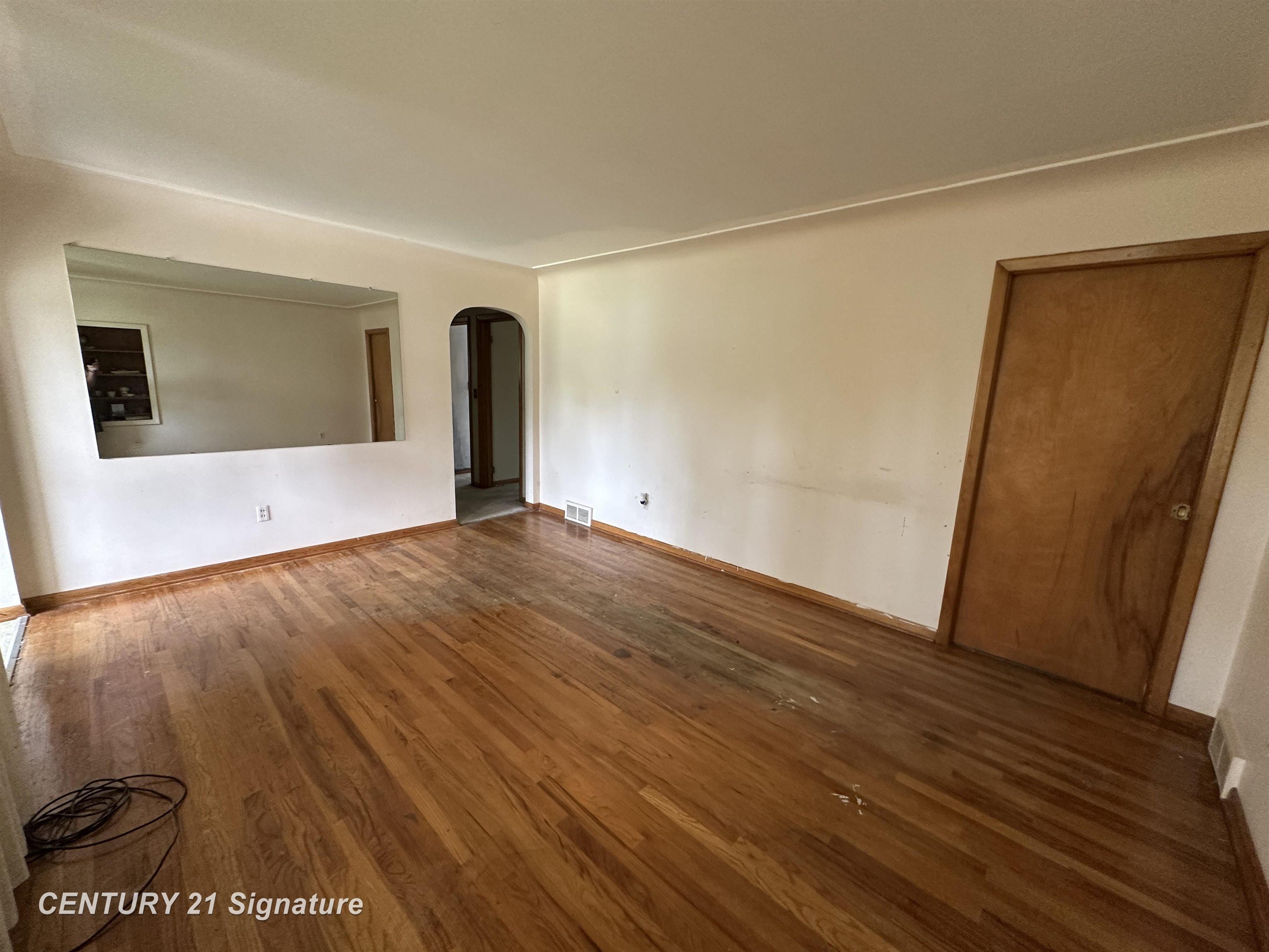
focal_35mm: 14
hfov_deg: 102.1
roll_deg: -1.0
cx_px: 634
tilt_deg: -10.2
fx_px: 513
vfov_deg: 85.7
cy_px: 476
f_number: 2.2
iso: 320
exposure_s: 1/66
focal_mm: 2.22
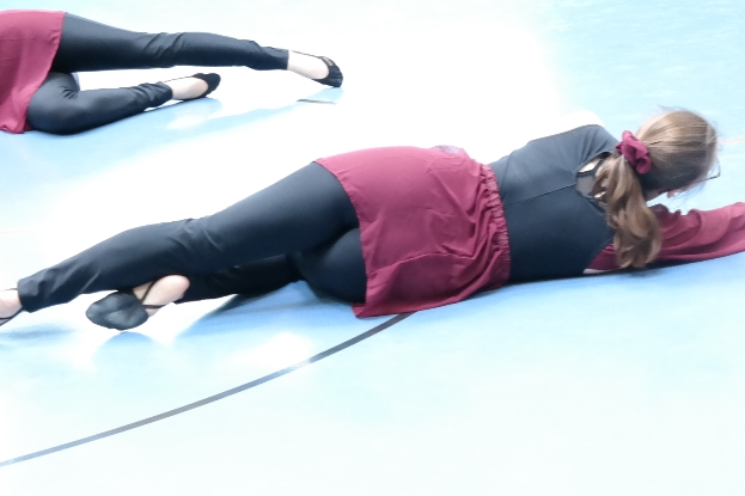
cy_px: 169
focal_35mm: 113
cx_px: 758
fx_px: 2338
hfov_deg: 17.6
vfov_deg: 12.1
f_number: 6.3
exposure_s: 1/50
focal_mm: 29
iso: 1600
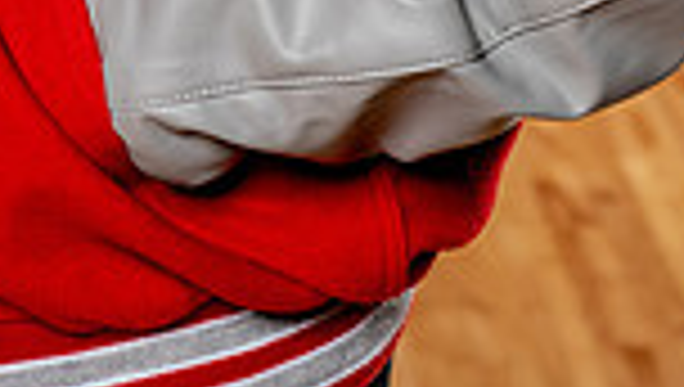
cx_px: 238
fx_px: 3542
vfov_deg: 5.9
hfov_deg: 11.0
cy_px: -616
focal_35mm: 195
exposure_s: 1/250
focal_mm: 63
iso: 200
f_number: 5.6
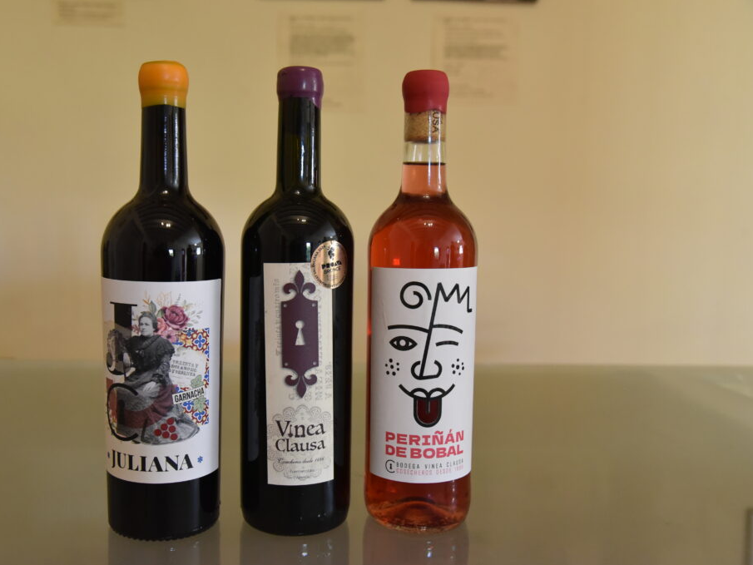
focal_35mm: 37
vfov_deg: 38.7
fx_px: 805
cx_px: 344
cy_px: 283
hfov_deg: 50.1
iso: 5000
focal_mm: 34
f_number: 5.6
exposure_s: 1/125
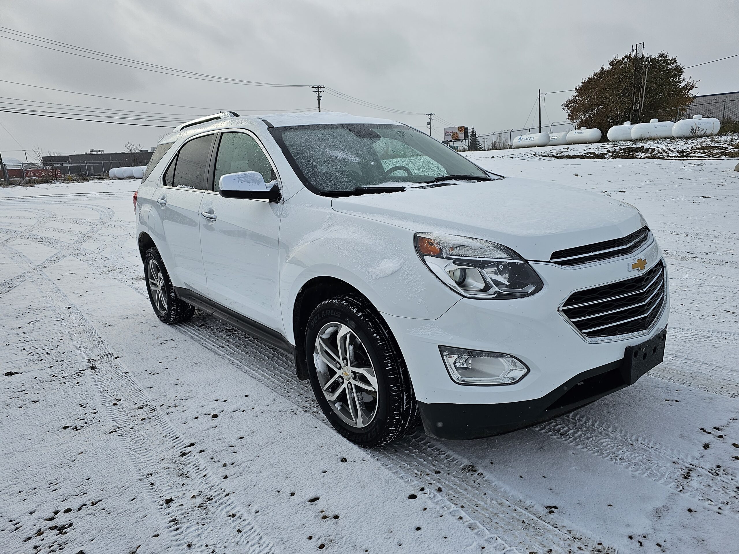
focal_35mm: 23
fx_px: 491
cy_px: 277
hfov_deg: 73.9
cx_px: 370
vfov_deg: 58.9
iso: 20
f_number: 1.7
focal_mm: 6.3
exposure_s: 1/2000
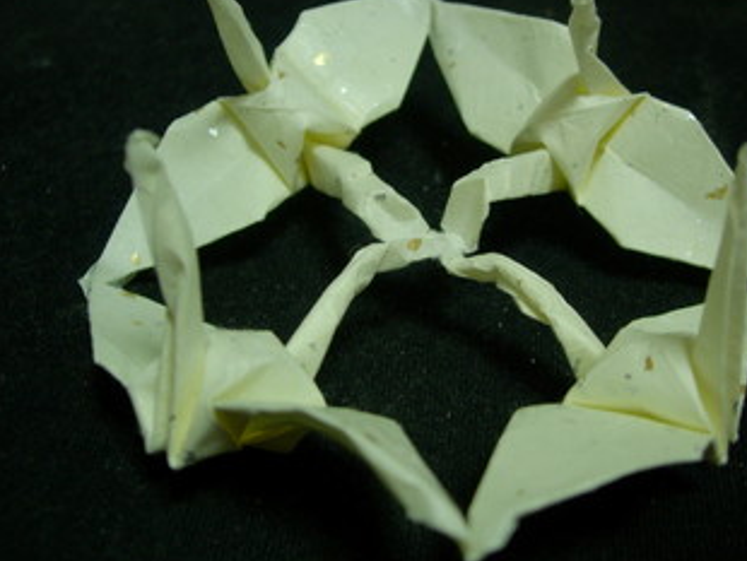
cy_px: 277
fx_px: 1015
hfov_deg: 40.3
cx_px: 439
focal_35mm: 47
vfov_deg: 30.9
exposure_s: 1/32
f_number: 2.8
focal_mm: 7.8
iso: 109
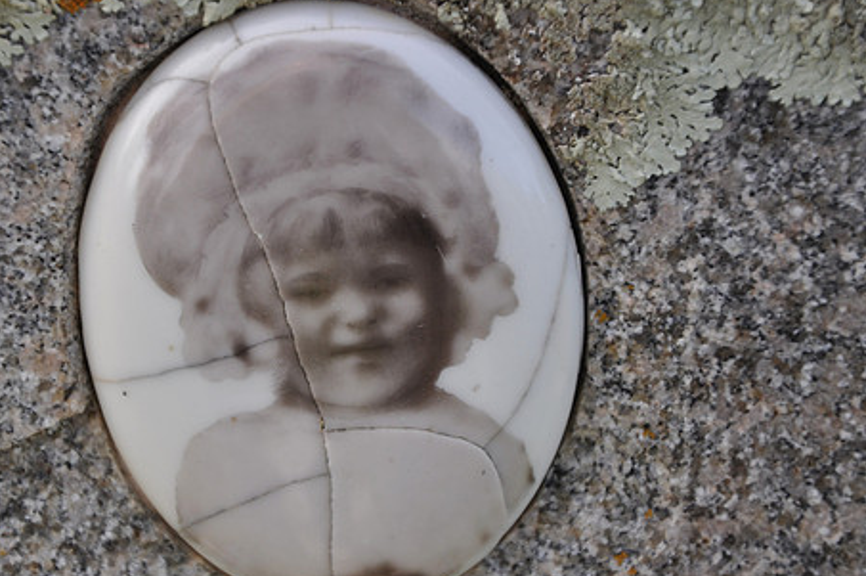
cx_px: 350
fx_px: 4845
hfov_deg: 10.2
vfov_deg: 6.8
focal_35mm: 202
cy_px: 326
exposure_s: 1/125
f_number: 5.6
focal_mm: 105
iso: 200
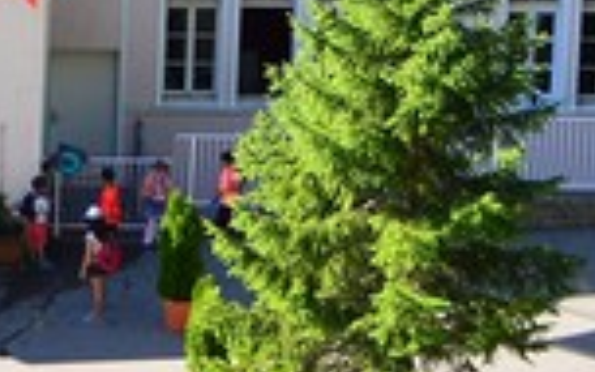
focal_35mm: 359
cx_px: -802
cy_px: -382
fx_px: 5828
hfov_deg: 5.6
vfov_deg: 3.6
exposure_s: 1/320
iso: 100
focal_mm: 35
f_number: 4
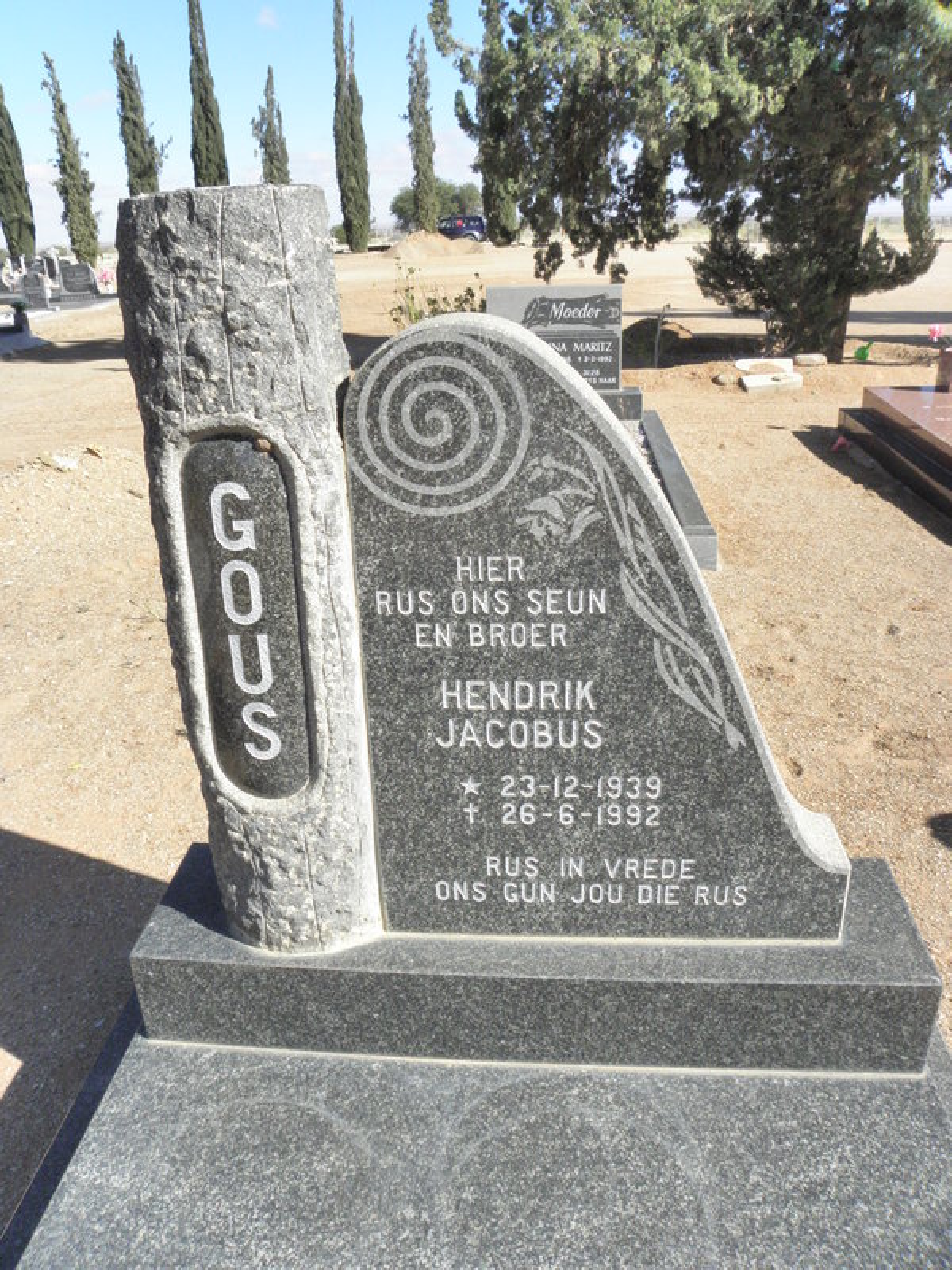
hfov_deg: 53.1
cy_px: 635
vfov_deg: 67.3
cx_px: 476
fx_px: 953
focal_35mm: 26
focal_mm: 4.6
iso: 200
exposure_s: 1/500
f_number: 6.3
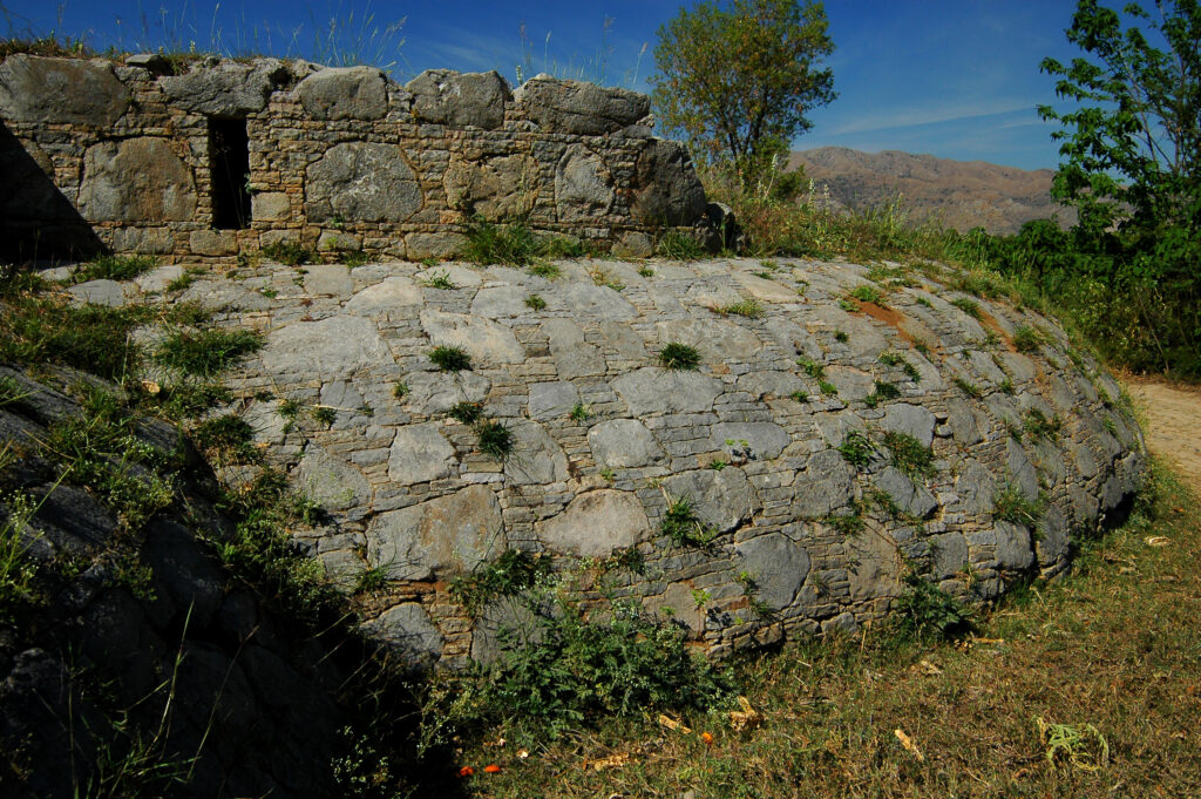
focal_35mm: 27
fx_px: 900
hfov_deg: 67.4
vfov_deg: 47.9
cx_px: 600
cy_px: 400
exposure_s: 1/250
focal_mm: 18
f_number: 9
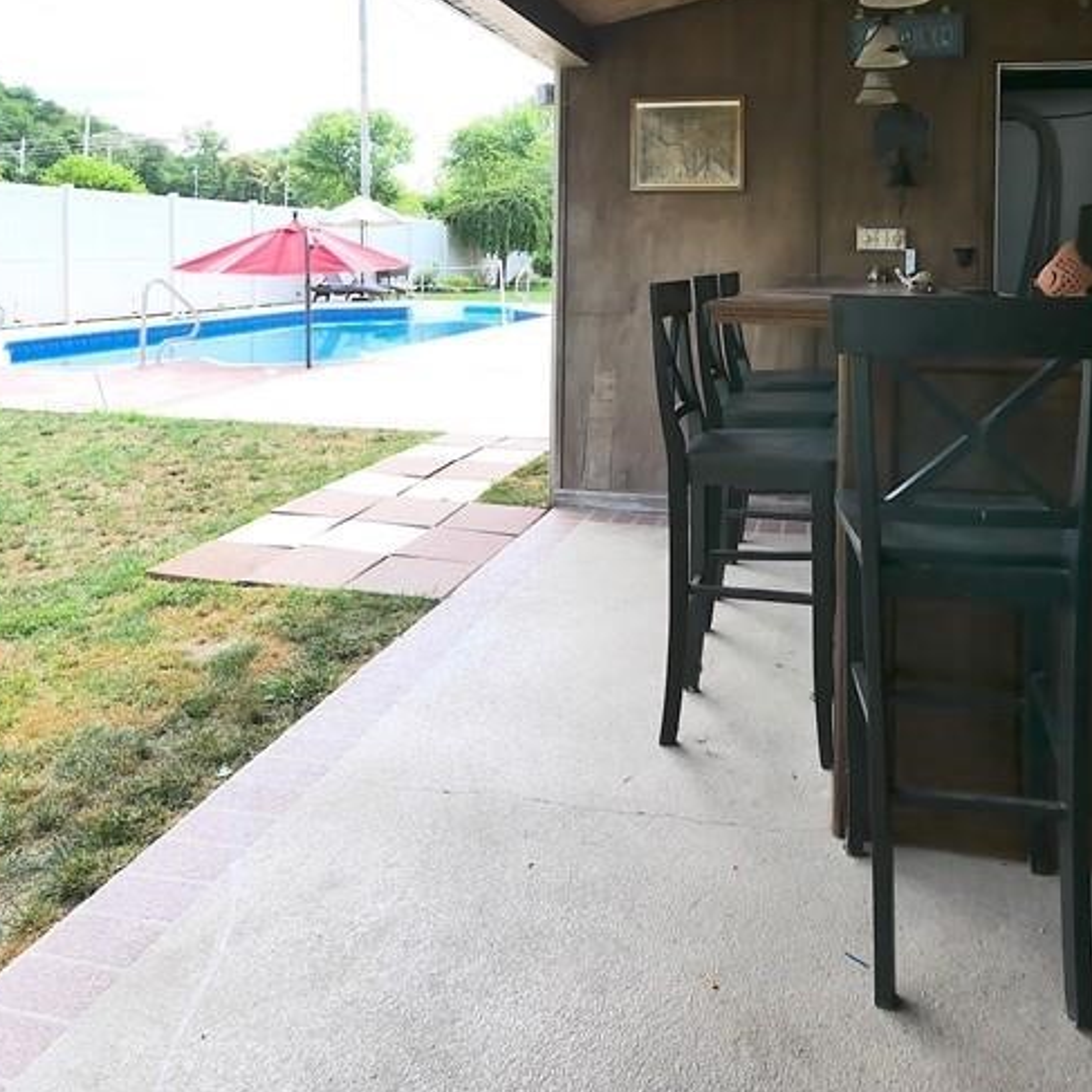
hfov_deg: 60.5
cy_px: 274
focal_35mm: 26
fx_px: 928
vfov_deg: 57.8
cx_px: 647
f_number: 6.3
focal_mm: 7
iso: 200
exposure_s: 1/250
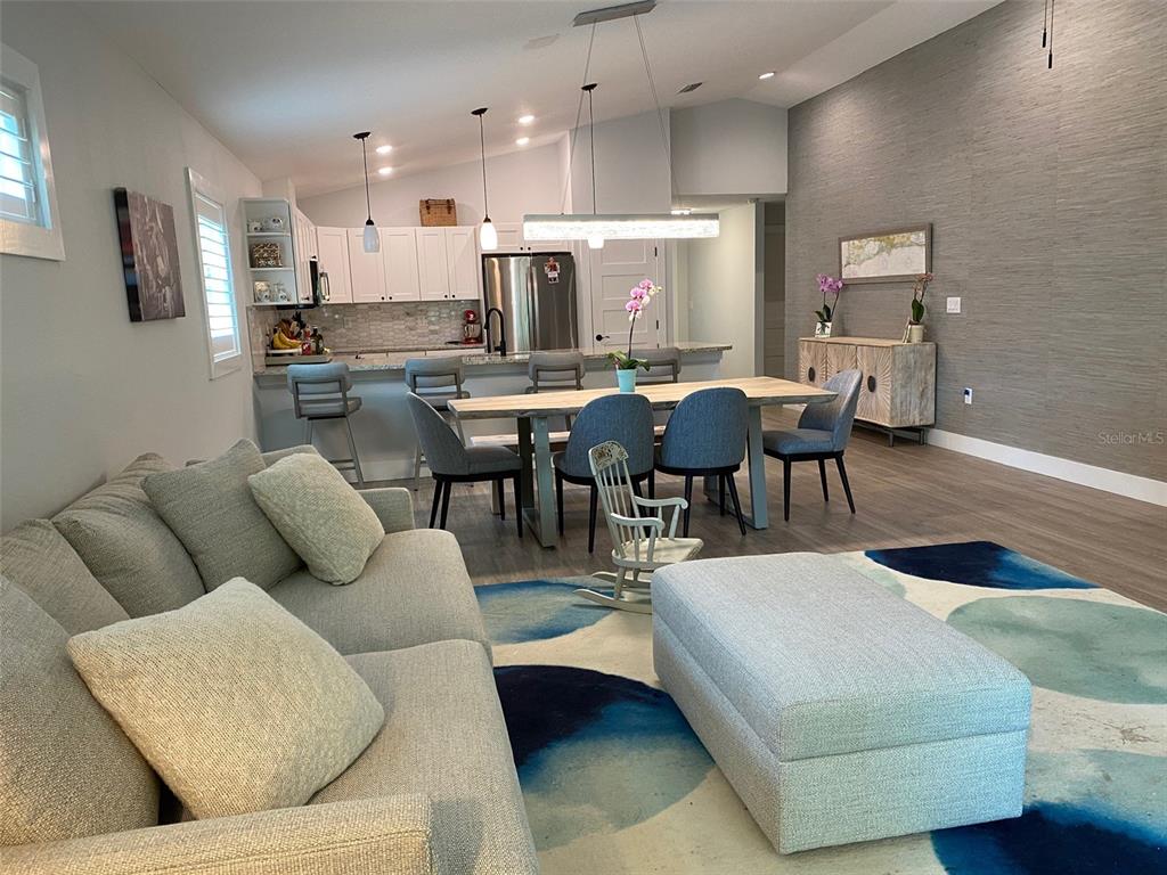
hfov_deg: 67.3
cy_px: 438
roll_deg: +1.7
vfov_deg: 53.1
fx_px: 877
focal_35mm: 26
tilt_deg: -9.5
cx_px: 584
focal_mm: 4.25
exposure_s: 1/60
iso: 125
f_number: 1.8
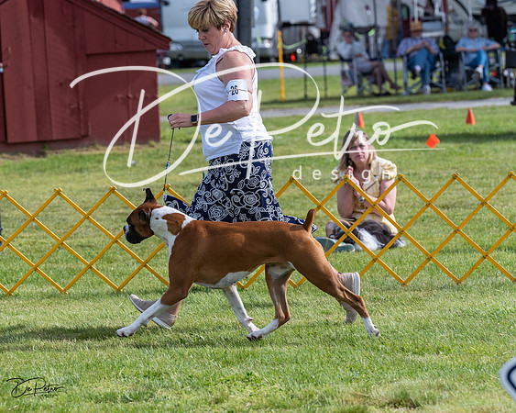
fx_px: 3009
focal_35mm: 197
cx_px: 218
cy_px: 180
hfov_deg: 9.8
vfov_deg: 7.8
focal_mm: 155
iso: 250
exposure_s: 1/1250
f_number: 5.6
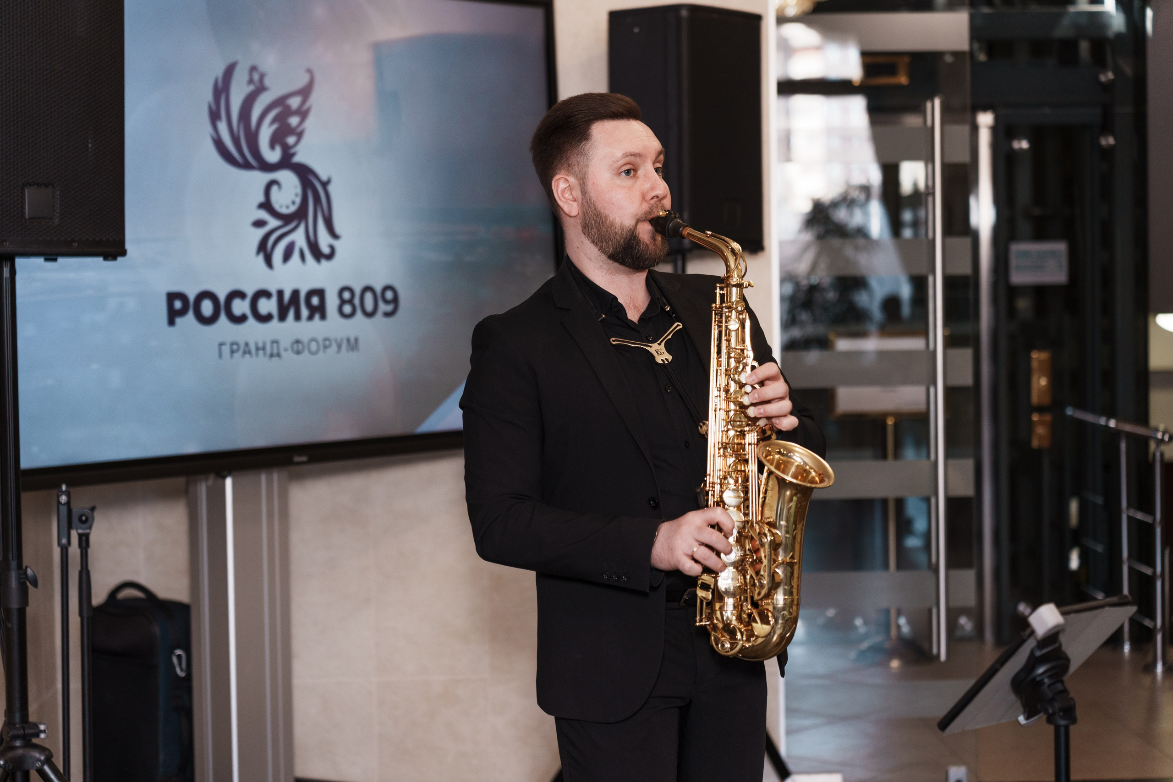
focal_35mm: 75
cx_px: 586
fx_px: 2444
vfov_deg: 18.2
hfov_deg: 27.0
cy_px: 391
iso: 500
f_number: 3.2
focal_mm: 75
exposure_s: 1/160
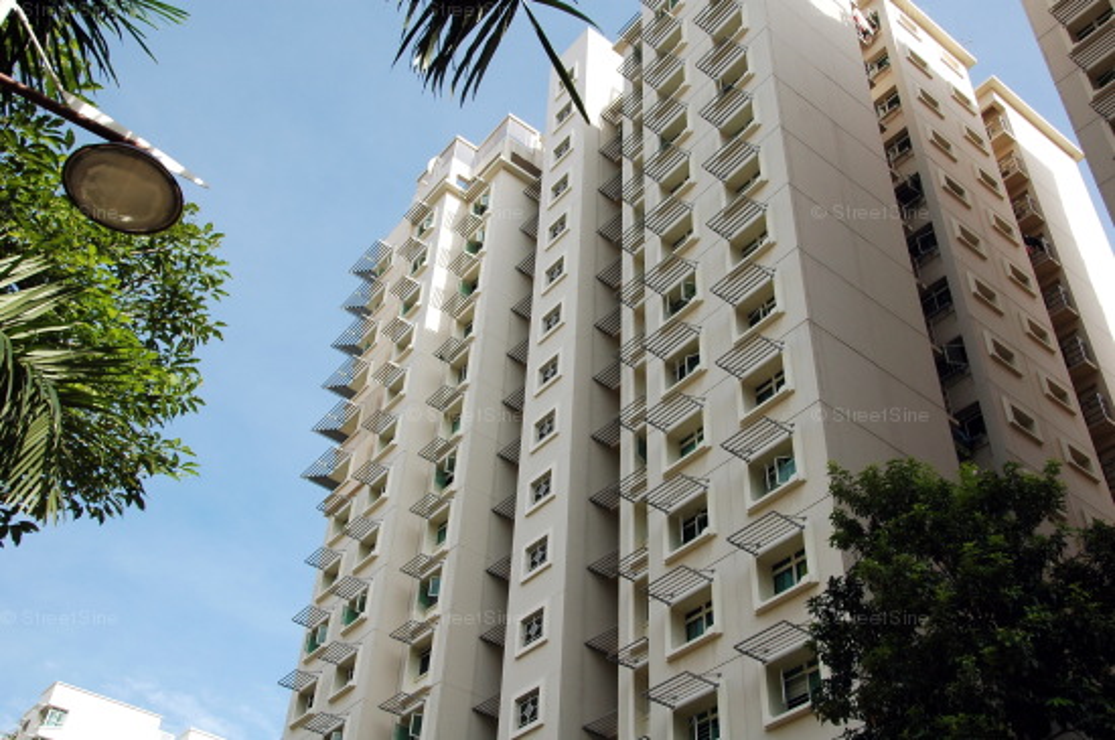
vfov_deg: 34.1
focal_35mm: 39
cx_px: 558
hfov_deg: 49.6
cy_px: 370
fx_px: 1206
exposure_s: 1/400
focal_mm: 26
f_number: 7.1
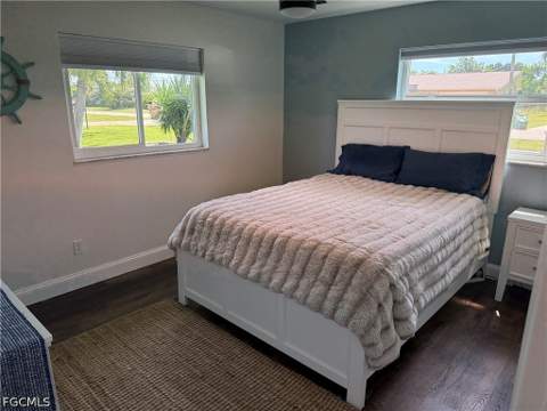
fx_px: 379
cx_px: 274
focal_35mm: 24
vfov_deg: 56.8
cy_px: 206
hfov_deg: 71.6
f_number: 1.78
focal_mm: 6.76
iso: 200
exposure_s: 1/227
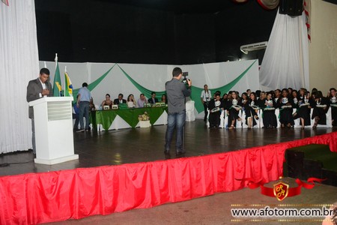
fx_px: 337
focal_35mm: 36
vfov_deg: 36.9
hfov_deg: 53.1
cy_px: 112
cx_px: 168
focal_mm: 24
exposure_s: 1/100
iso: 3200
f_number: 5.6
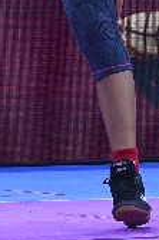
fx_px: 5955
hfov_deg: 1.5
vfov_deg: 2.3
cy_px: -56
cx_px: 668
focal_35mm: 897
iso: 1600
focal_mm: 100
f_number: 5
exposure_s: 1/1600
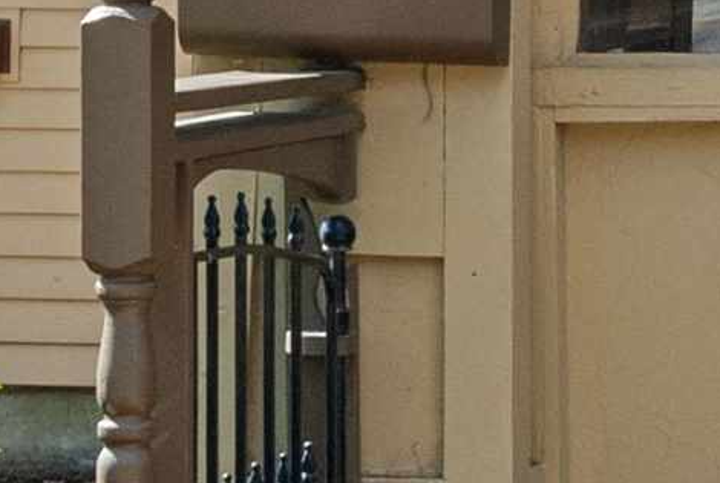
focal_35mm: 196
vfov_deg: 7.0
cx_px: 1048
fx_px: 3926
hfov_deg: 10.2
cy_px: 25
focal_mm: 20
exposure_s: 1/60
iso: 200
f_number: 11
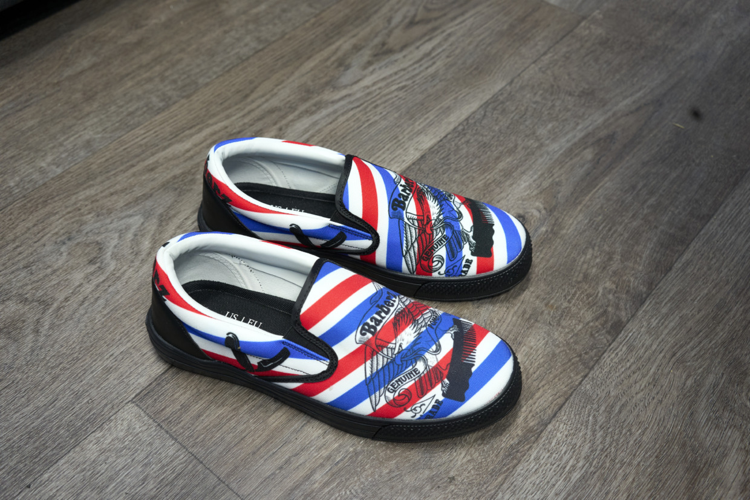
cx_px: 375
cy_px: 250
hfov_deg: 54.4
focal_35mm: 35
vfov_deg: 37.9
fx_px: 729
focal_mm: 35
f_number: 5.6
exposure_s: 1/40
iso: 800
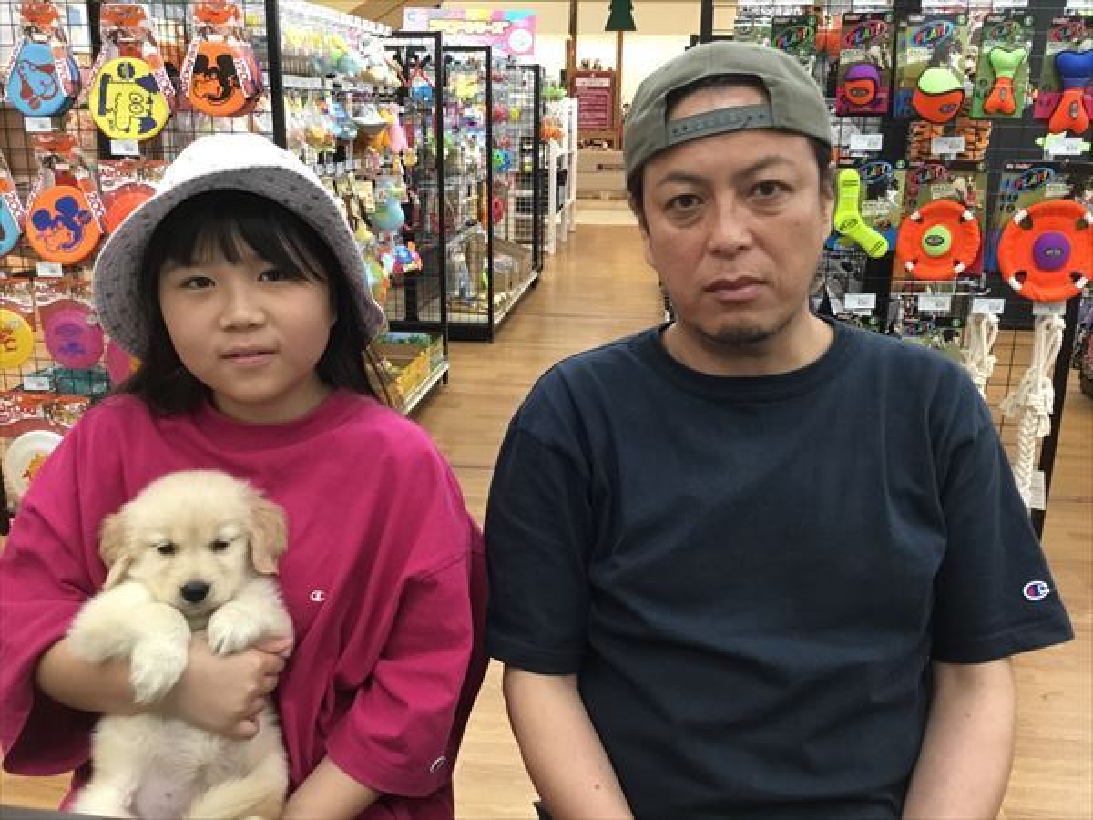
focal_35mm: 31
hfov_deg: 58.4
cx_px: 546
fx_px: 979
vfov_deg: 45.4
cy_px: 410
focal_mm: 3.3
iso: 125
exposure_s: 1/30
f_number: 2.4
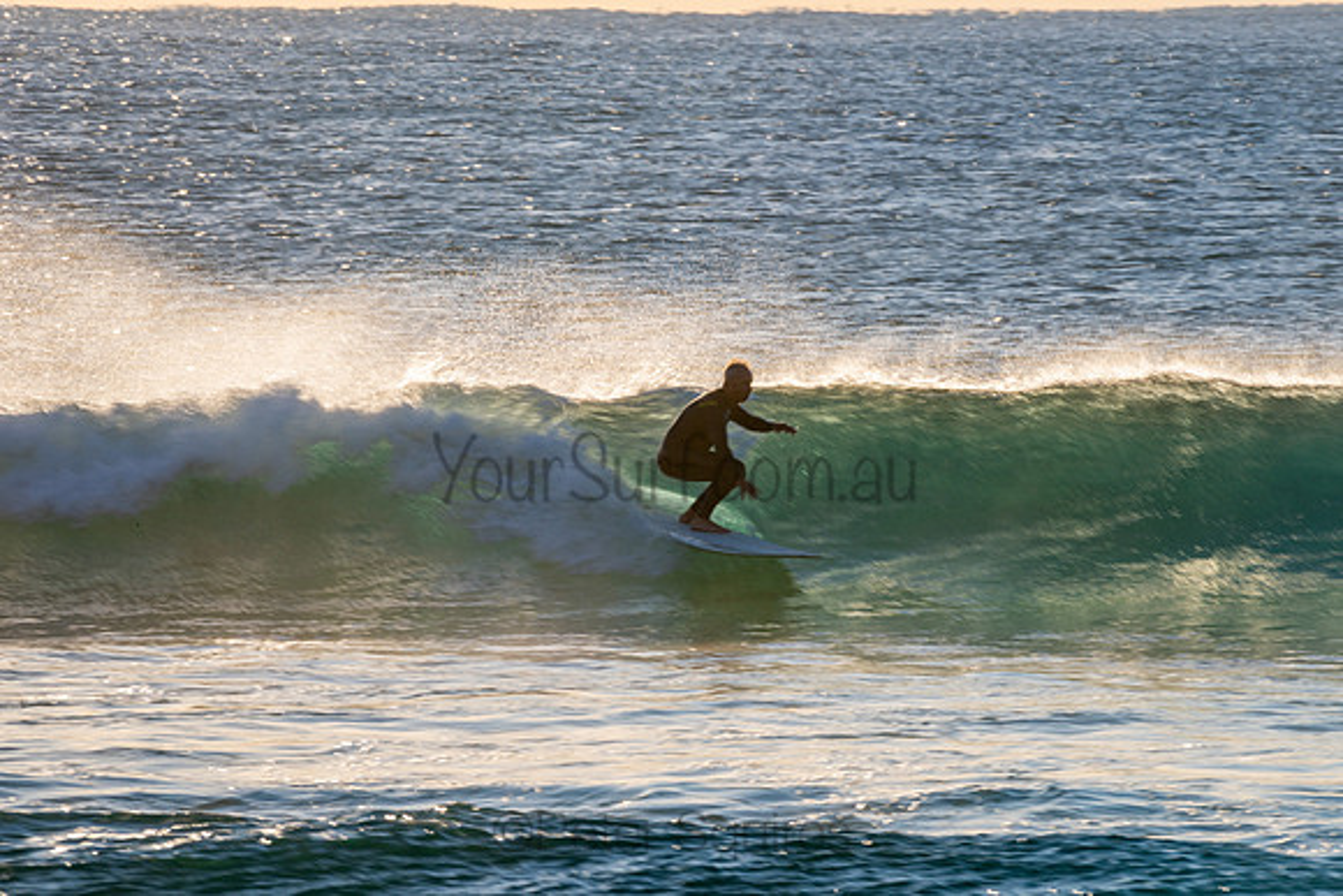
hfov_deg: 3.9
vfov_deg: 2.6
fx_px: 19866
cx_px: 689
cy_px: 436
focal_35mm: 532
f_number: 25
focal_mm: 500
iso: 64
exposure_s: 1/60
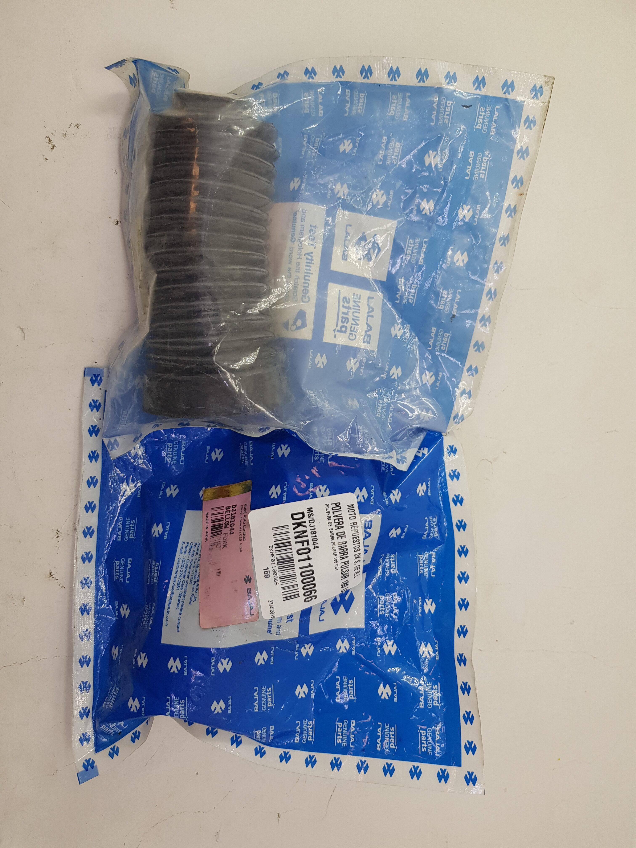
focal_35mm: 26
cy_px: 424
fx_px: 637
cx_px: 318
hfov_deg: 53.1
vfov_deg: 67.3
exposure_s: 1/120
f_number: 1.7
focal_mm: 4.2
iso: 80
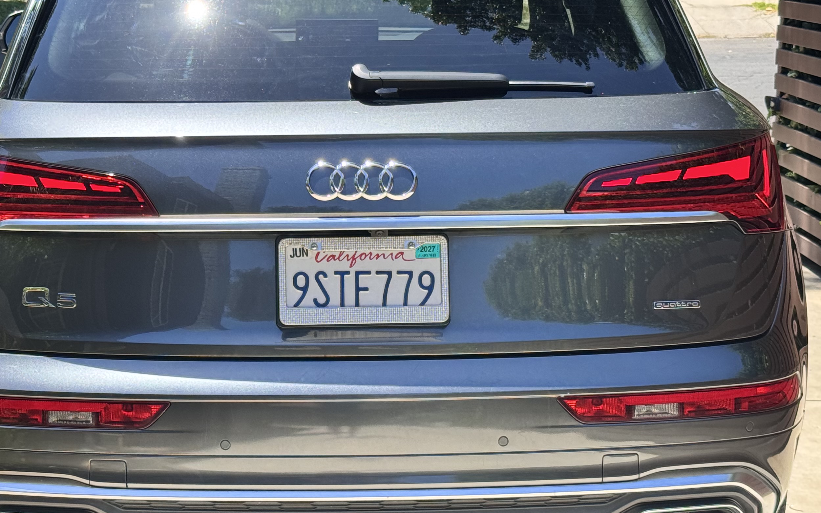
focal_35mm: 82
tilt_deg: -13.8
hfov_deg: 25.2
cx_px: 315
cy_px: 280
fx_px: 1835
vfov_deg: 15.9
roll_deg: -1.1
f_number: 1.78
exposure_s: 1/1427
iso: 64
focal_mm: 6.76
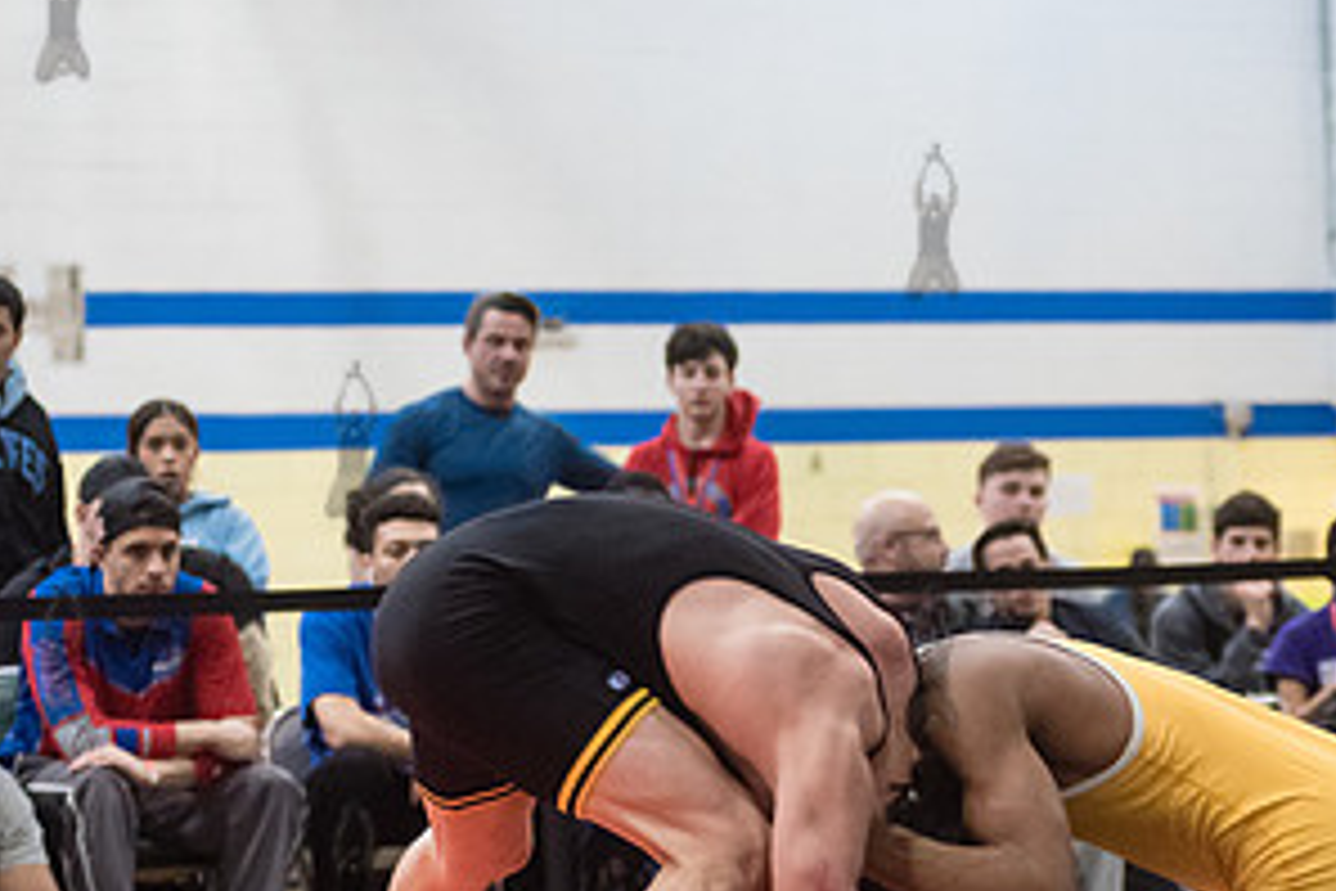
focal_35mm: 156
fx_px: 5789
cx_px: 931
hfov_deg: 13.1
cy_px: 655
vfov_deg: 8.8
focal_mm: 80
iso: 8000
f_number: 3.5
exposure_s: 1/400
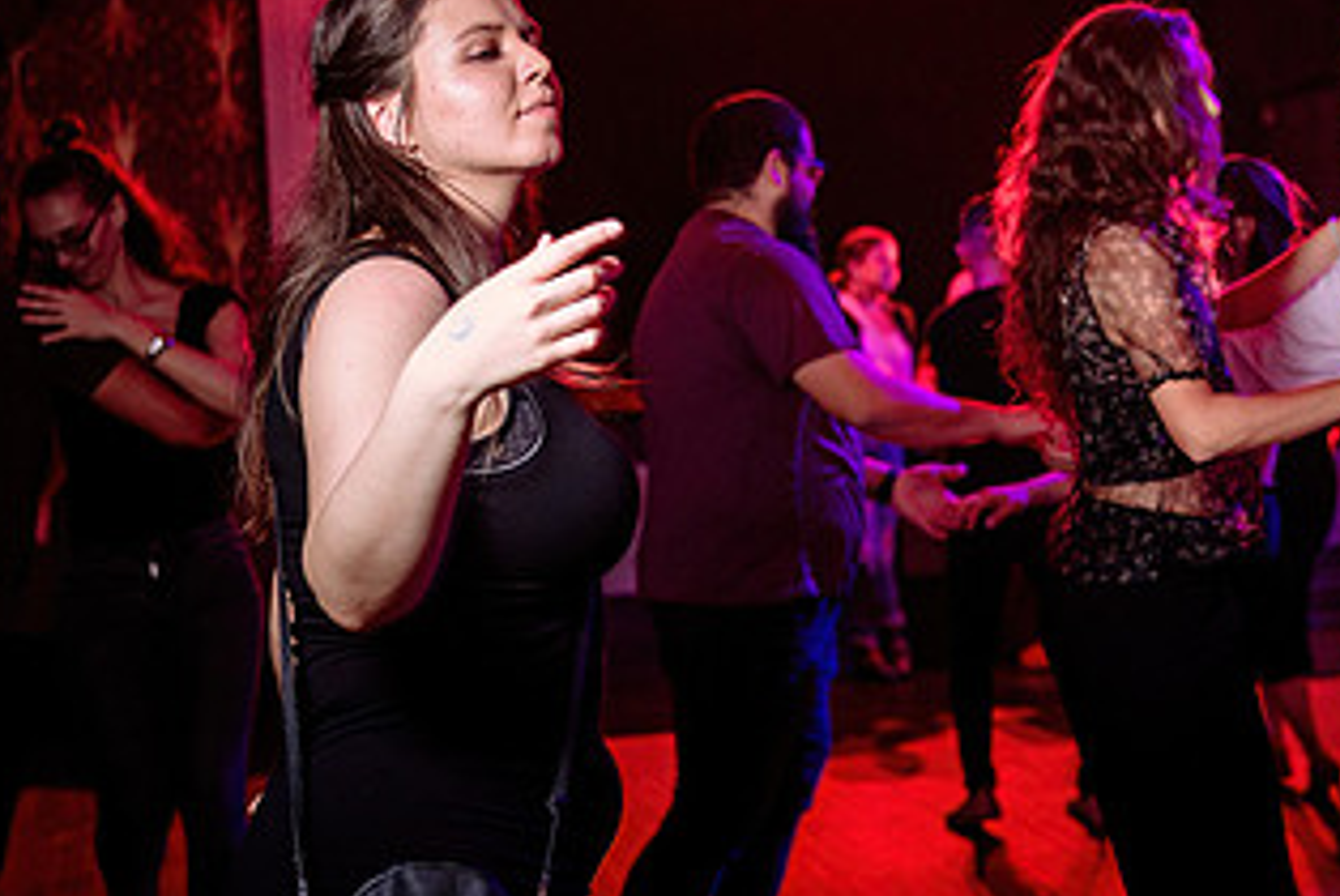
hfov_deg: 24.5
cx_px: 1123
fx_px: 3018
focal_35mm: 81
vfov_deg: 16.9
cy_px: 387
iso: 1000
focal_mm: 40
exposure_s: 1/80
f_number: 2.8
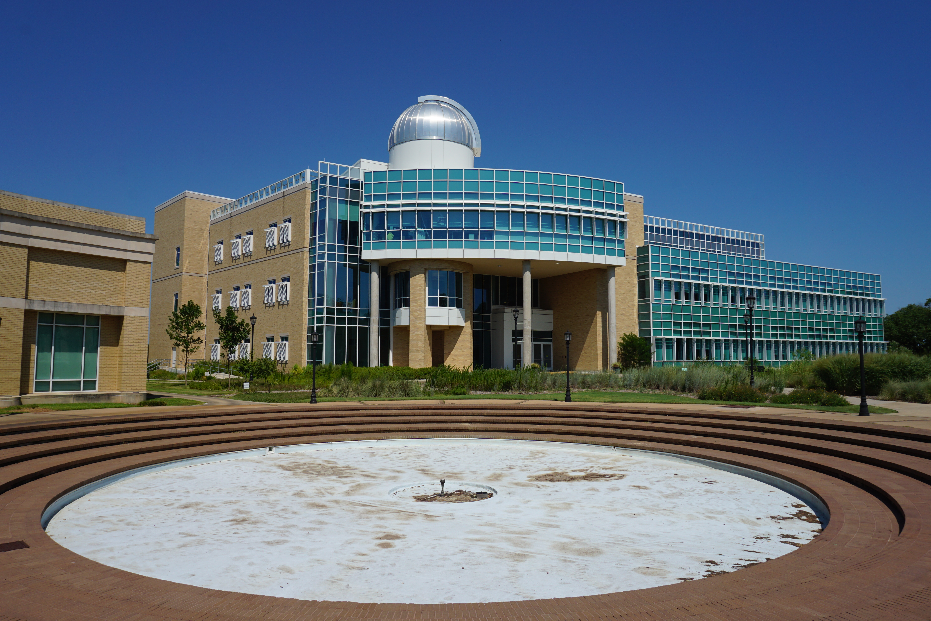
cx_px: 466
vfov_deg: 53.1
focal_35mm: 24
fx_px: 621
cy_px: 310
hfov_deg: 73.7
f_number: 11
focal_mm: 16
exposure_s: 1/320
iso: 100
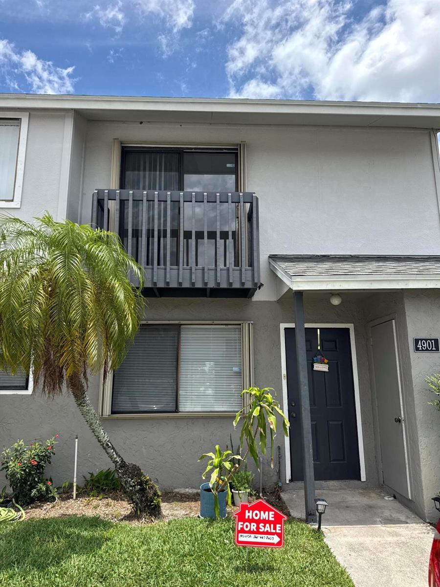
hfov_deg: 56.8
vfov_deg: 71.6
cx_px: 220
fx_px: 407
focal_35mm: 24
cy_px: 294
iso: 80
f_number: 1.78
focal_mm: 6.76
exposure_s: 1/3247
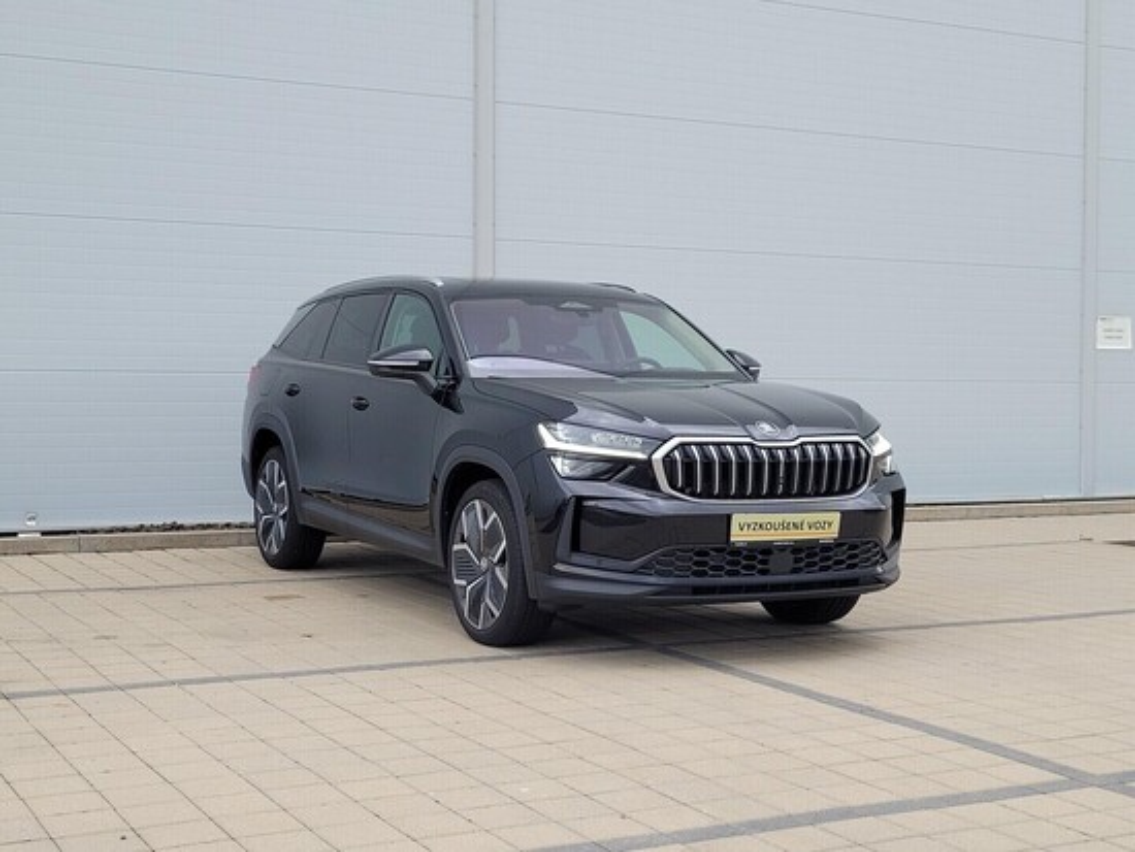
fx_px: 853
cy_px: 426
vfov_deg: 53.1
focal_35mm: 26
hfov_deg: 67.3
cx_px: 568
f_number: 1.8
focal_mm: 5.4
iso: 40
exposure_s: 1/601
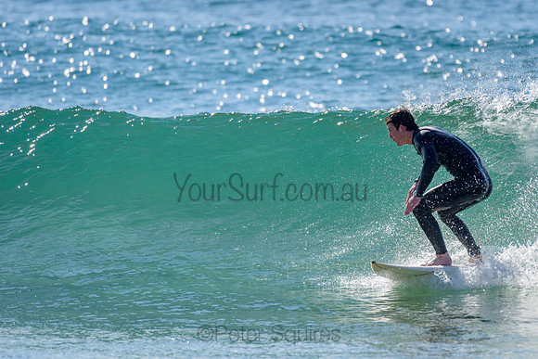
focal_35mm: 613
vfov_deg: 2.2
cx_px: 330
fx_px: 9166
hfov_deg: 3.4
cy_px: 163
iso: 280
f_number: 5.6
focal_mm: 500
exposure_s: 1/3200
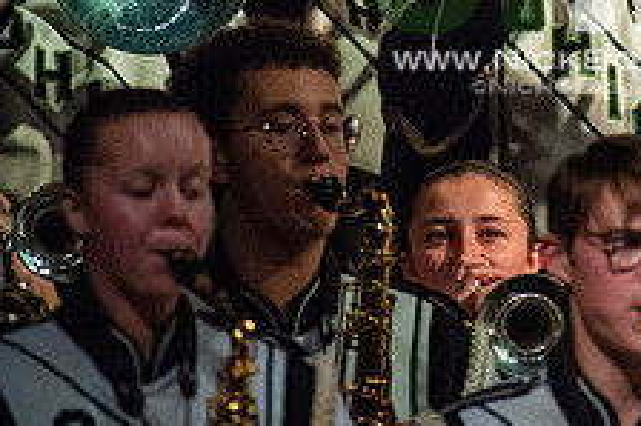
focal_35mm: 1554
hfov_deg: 1.3
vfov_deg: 0.9
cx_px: 589
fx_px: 27649
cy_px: -43
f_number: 5.6
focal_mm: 600
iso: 5000
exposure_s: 1/400
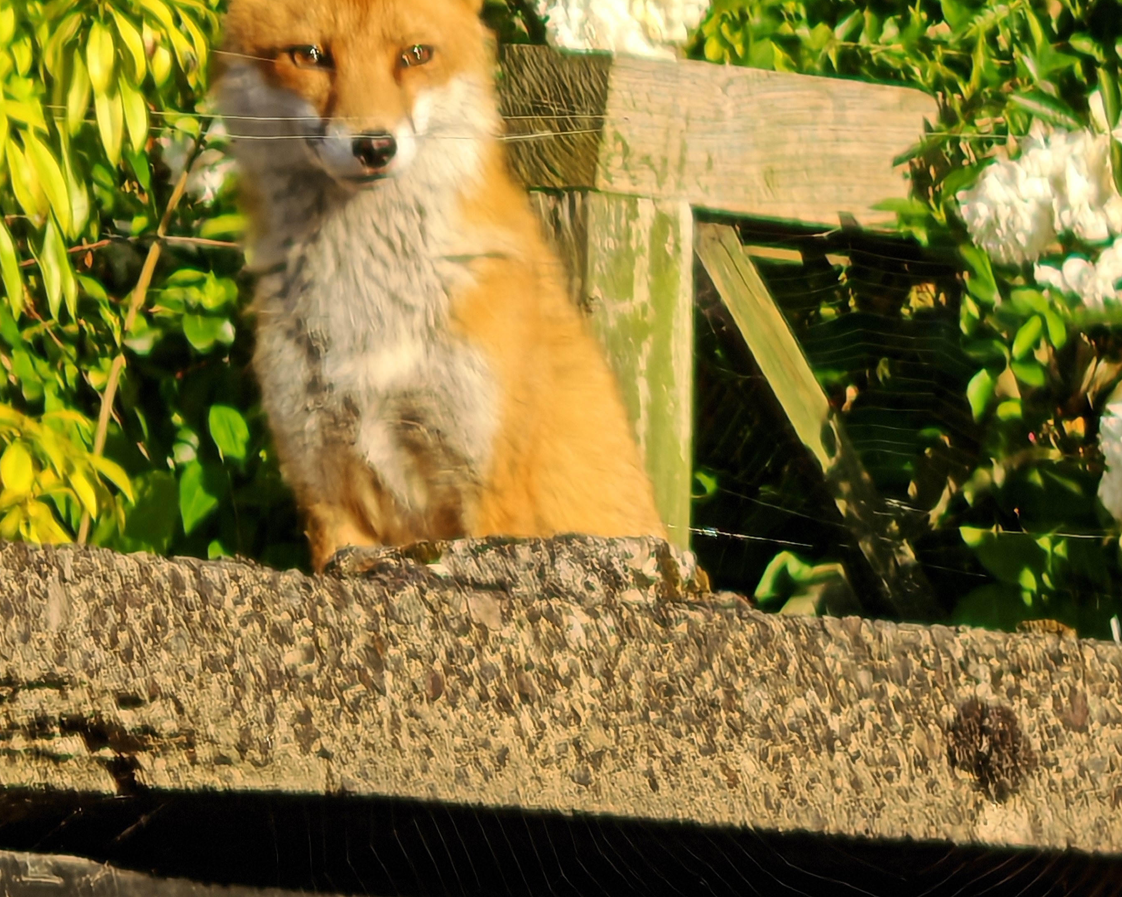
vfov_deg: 2.2
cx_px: 565
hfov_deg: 2.8
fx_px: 22880
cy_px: 335
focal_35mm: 689
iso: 64
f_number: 2.6
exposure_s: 1/250
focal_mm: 15.38
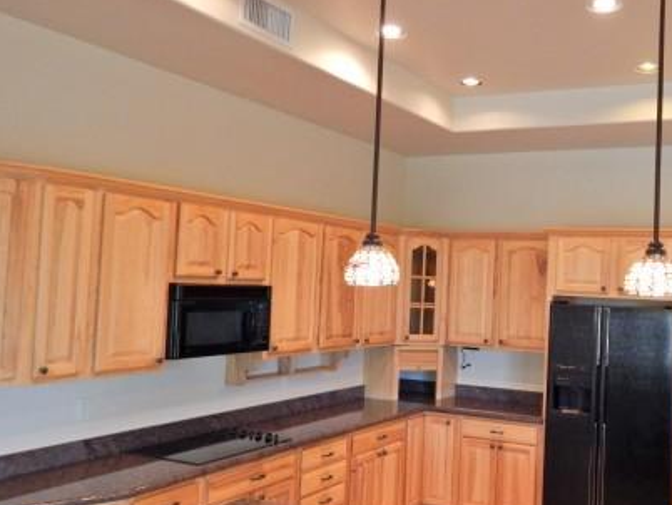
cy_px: 259
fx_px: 680
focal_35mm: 35
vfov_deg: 40.7
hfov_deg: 51.1
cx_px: 476
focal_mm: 4
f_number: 3
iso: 320
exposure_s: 1/30
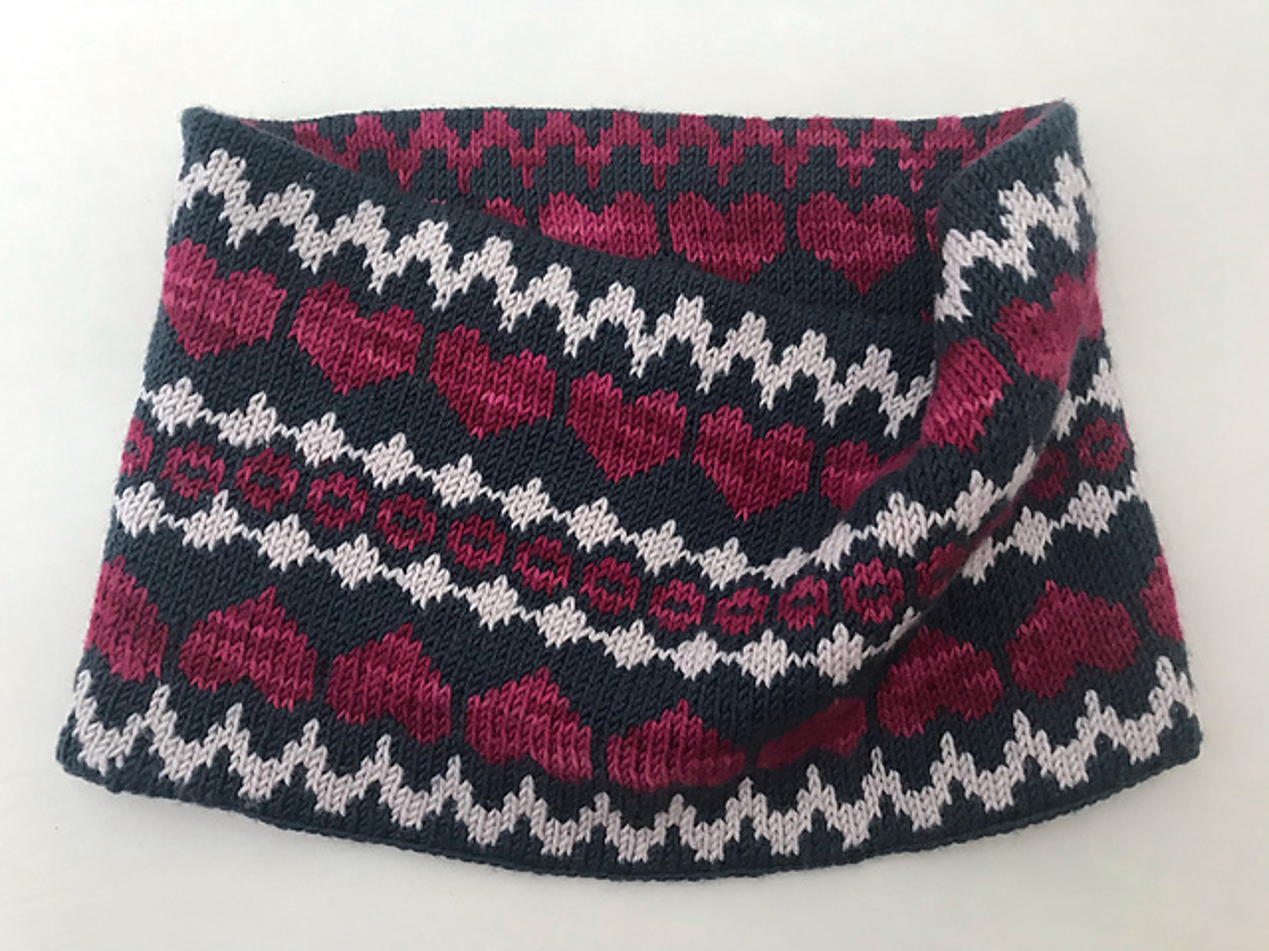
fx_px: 1026
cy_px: 476
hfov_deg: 63.4
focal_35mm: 28
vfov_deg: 49.7
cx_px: 634
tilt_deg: -81.2
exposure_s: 1/17
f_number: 1.8
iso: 80
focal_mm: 3.99
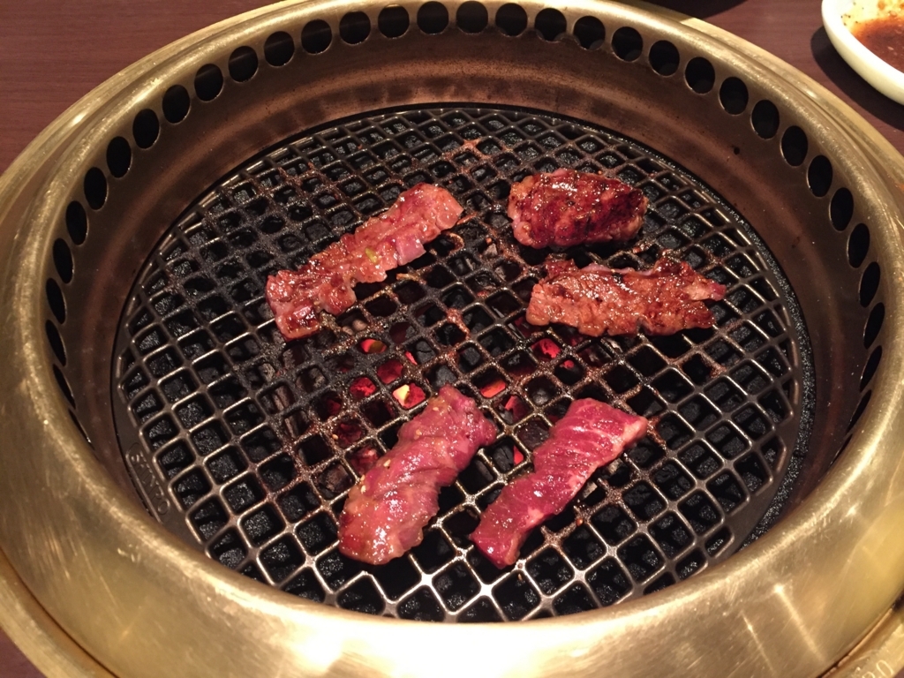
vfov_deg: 48.2
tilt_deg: -54.4
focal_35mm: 29
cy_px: 339
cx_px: 452
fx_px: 757
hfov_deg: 61.7
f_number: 2.2
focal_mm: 4.15
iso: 250
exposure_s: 1/15
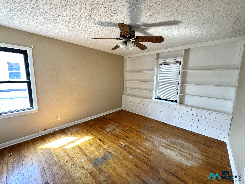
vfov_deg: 85.7
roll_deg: -1.0
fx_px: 99
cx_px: 122
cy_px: 92
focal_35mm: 14
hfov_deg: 102.1
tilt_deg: -9.1
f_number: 2.2
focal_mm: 2.22
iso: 160
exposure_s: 1/99
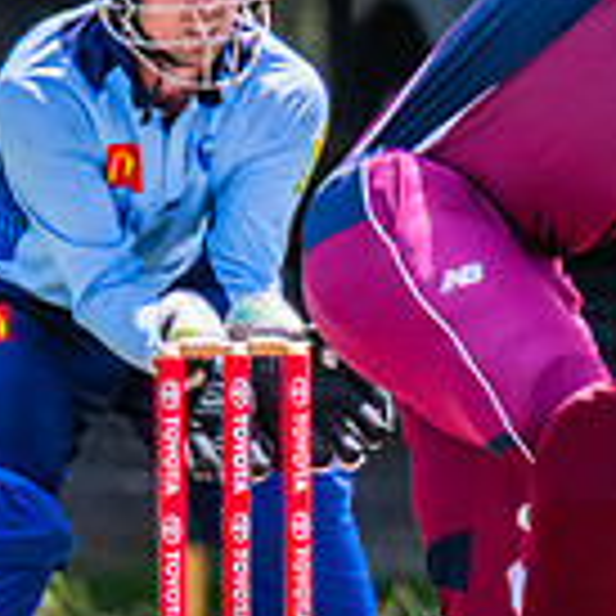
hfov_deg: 0.5
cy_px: 278
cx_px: 730
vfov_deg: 0.5
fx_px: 65372
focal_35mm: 3247
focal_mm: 600
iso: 800
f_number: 9
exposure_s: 1/1250
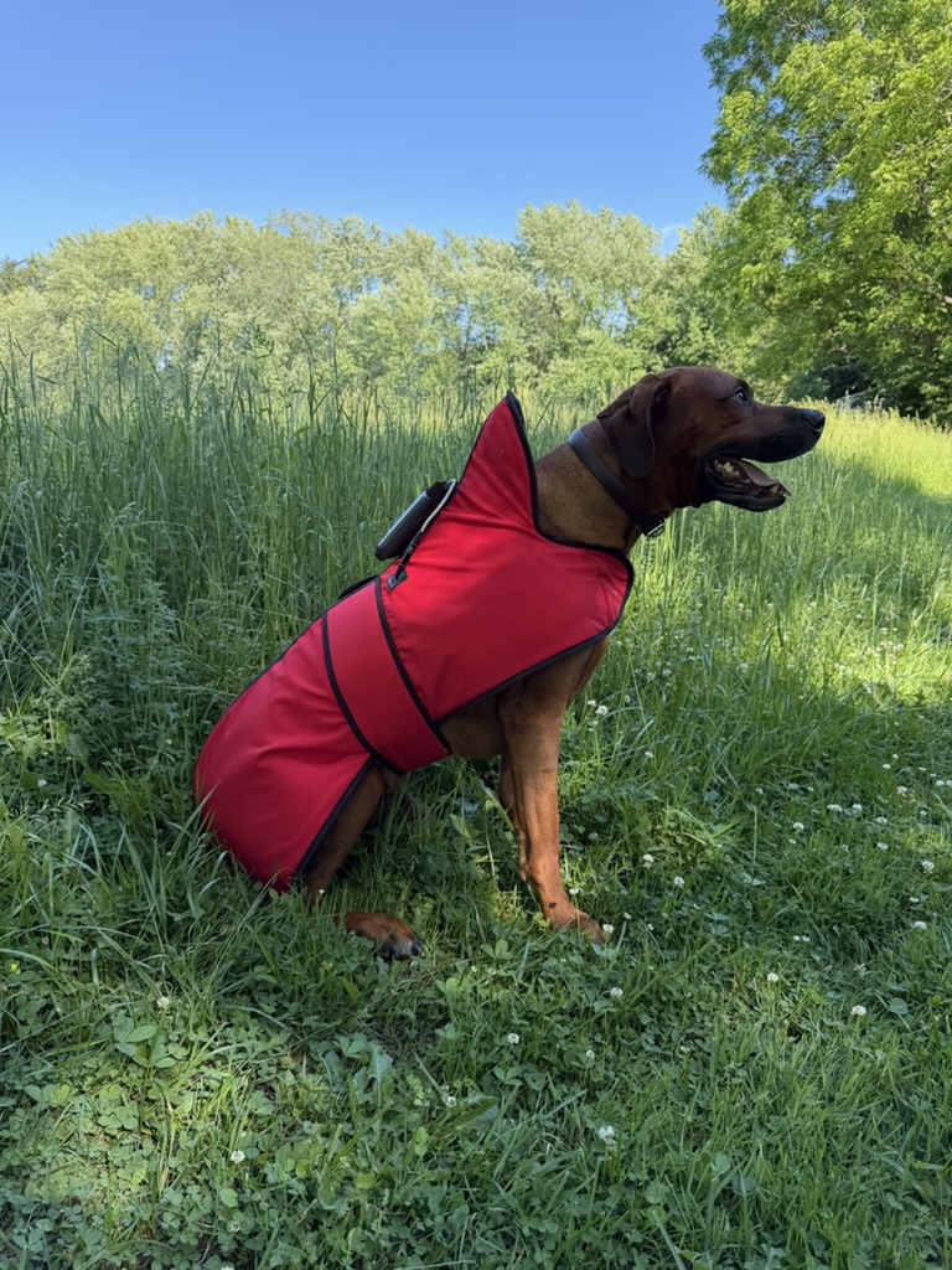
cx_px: 476
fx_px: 880
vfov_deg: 71.6
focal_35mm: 24
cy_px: 635
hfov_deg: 56.8
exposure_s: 1/571
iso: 80
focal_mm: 6.76
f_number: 1.78
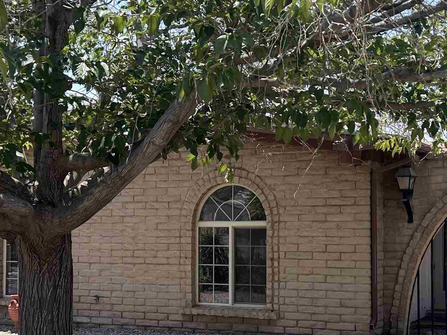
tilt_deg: -0.3
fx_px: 826
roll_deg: -0.4
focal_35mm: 64
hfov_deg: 30.2
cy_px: 224
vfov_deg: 22.8
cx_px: 265
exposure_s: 1/1751
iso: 50
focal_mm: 5.7
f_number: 1.5
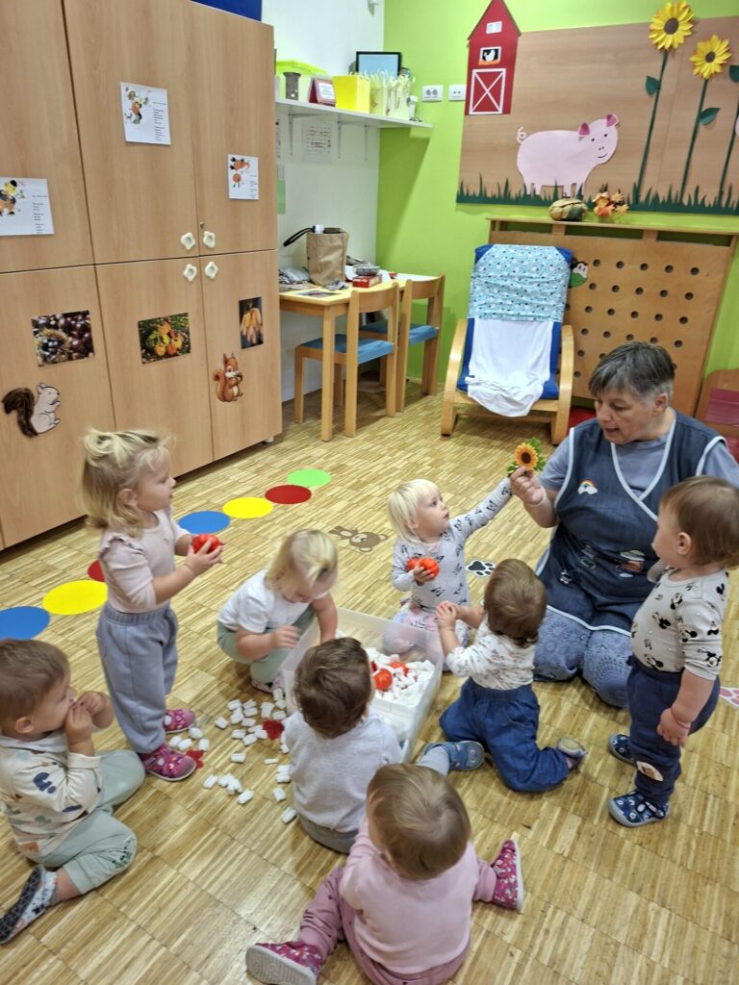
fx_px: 655
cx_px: 370
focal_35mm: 23
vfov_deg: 73.9
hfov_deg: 58.9
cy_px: 492
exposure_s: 1/33
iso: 250
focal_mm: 5.54
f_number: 1.8
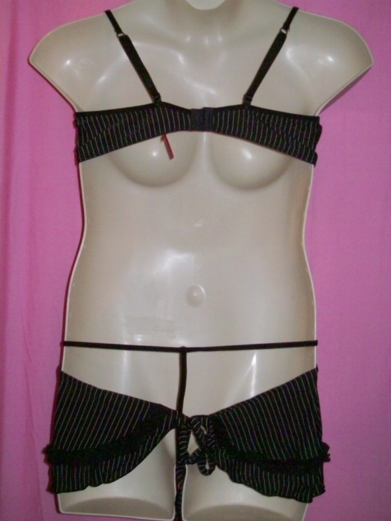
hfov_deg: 32.2
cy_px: 260
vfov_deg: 42.1
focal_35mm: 45
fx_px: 678
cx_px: 196
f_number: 3
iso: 160
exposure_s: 1/73.6
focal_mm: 7.6
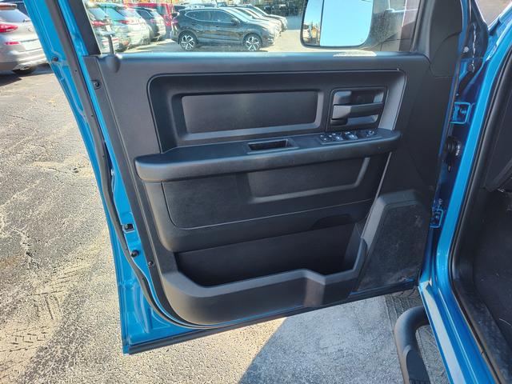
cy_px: 192
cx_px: 256
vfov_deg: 58.9
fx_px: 340
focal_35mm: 23
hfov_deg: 73.9
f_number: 1.88
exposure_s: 1/185
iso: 100
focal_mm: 5.56
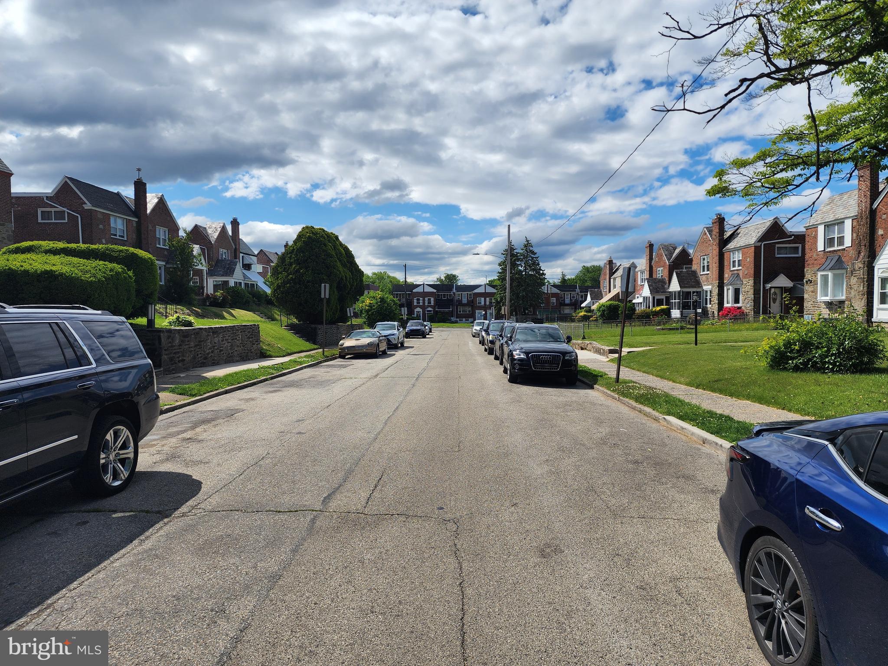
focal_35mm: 23
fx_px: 590
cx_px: 444
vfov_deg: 58.9
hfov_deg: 73.9
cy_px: 333
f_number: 1.8
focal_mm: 6.4
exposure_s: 1/1973
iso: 12
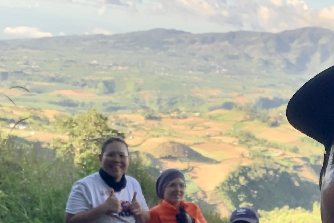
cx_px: 192
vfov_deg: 19.4
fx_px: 631
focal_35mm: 68
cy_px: 231
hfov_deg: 29.6
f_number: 2.2
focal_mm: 2.87
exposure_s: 1/618
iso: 16
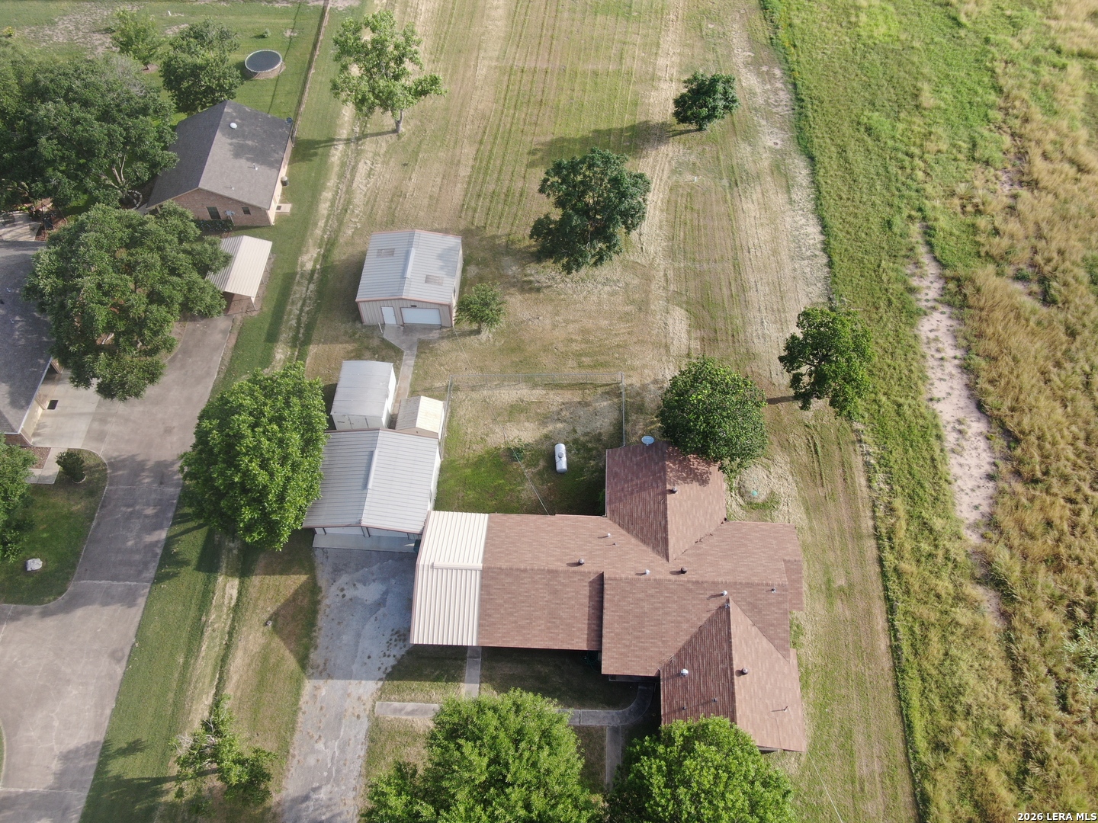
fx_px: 952
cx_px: 549
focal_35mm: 30
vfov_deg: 46.8
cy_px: 412
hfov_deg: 60.0
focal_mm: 5.22
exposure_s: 1/320
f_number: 3.1
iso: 100
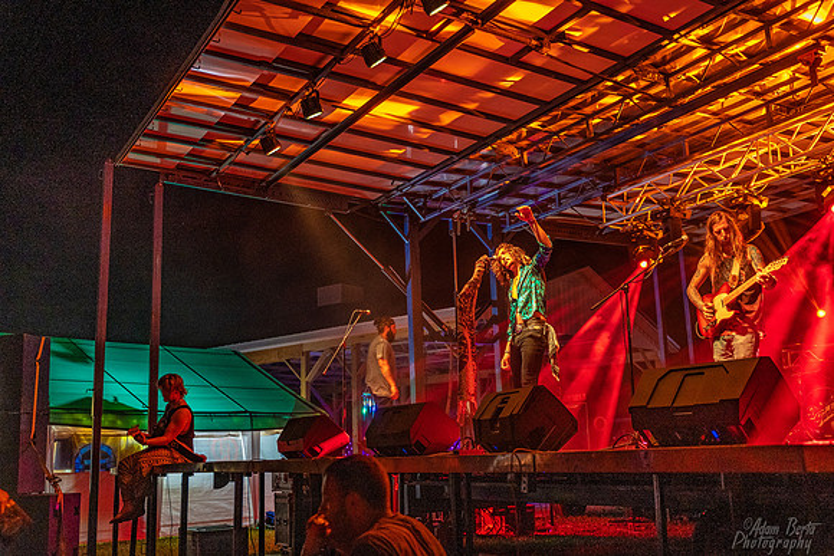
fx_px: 880
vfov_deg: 35.1
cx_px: 417
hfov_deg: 50.7
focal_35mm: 38
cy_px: 278
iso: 3200
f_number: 2.8
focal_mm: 38
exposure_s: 1/50
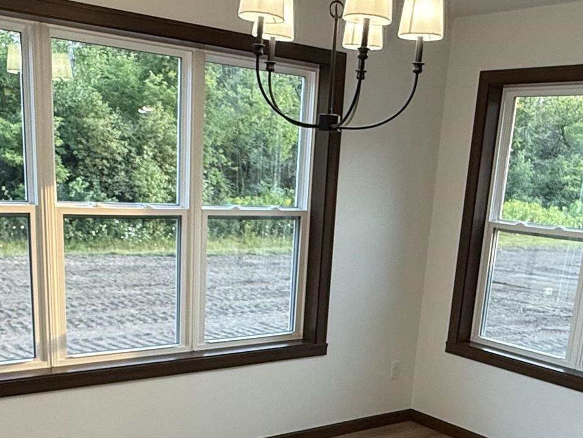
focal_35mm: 45
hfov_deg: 42.1
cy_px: 396
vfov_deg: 30.7
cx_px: 302
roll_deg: -4.3
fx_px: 758
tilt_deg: -16.2
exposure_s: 1/120
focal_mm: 2.22
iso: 125
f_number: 2.2
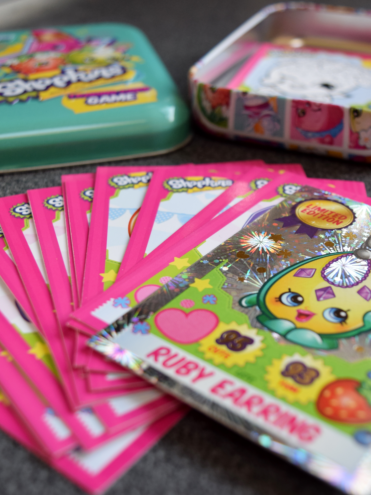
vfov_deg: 37.7
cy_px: 250
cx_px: 216
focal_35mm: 51
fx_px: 725
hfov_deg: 28.7
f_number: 5
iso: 400
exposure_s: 1/160
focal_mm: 23
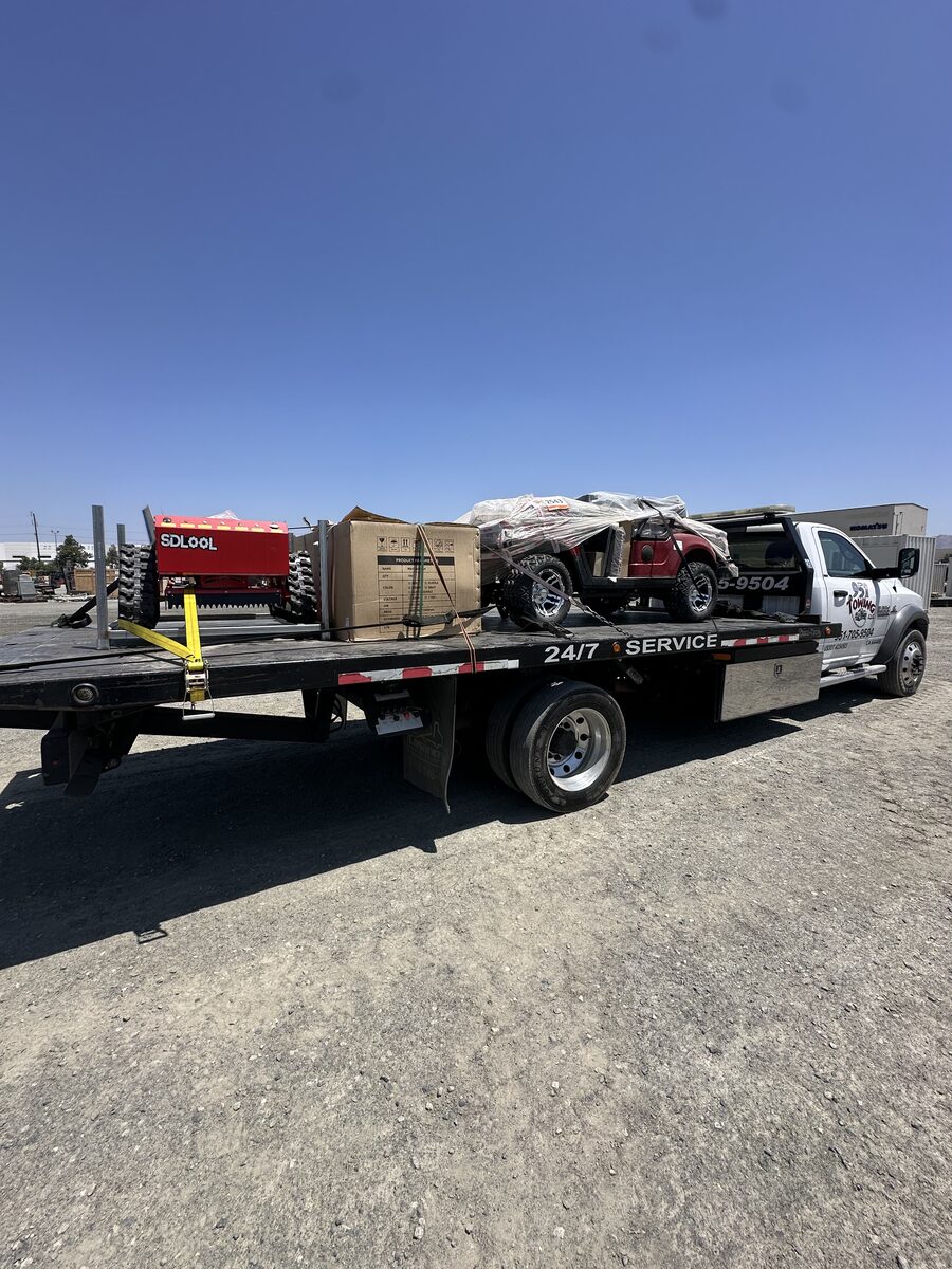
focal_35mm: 14
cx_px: 476
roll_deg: +0.1
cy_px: 634
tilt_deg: -6.2
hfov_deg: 85.7
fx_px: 513
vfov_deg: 102.1
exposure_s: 1/2174
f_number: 2.2
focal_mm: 2.22
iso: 40
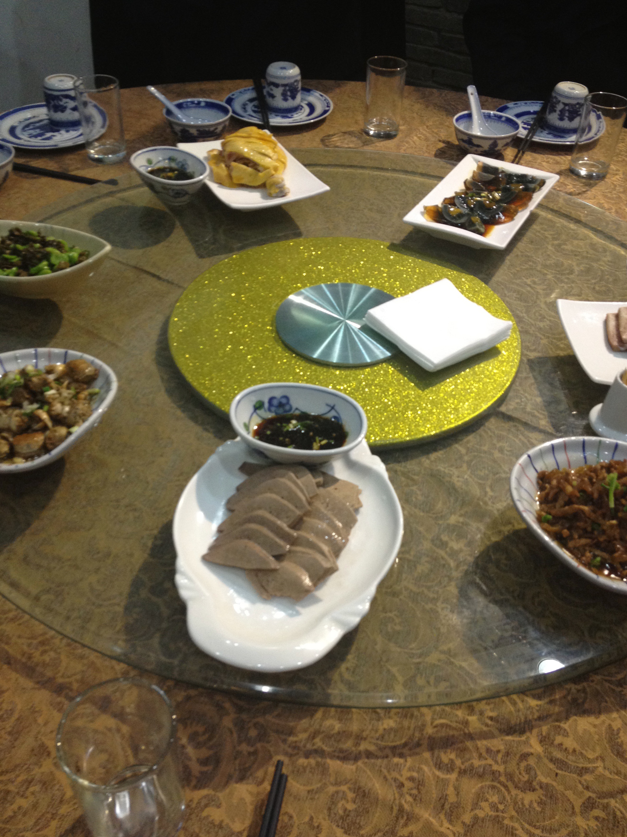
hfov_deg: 39.7
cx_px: 316
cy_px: 416
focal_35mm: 36
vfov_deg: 51.4
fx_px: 869
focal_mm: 4.28
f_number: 2.4
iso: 160
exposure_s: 1/20
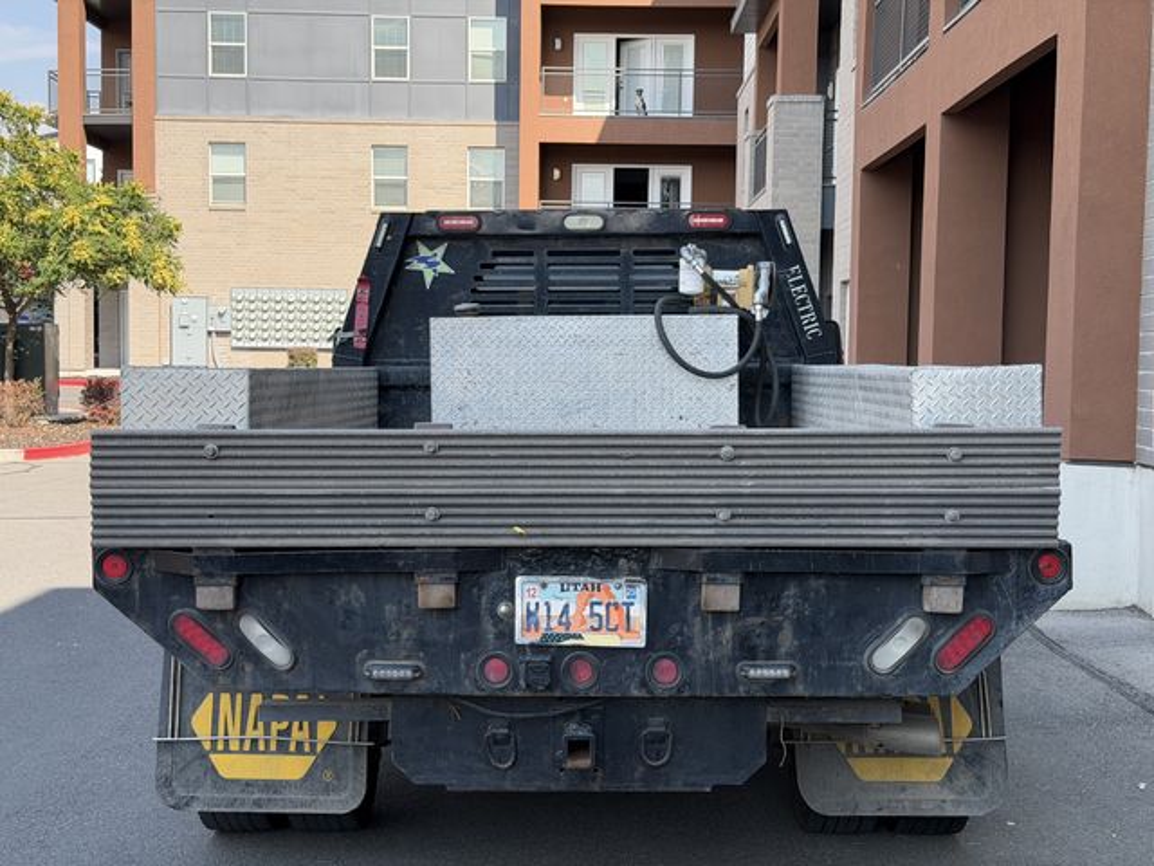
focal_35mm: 48
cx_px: 577
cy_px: 433
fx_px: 1600
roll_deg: -0.6
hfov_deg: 39.7
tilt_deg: -2.2
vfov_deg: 30.3
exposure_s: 1/1330
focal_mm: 6.76
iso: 64
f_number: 1.78
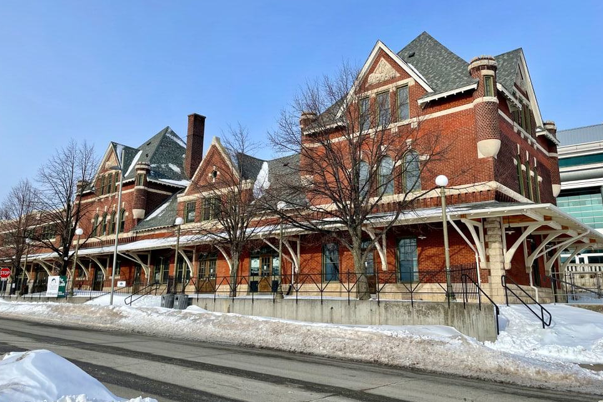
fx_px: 469
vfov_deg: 46.3
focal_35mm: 28
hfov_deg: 65.5
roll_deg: -0.9
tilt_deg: +14.3
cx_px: 304
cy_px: 179
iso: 32
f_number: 1.6
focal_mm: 4.2
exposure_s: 1/2959
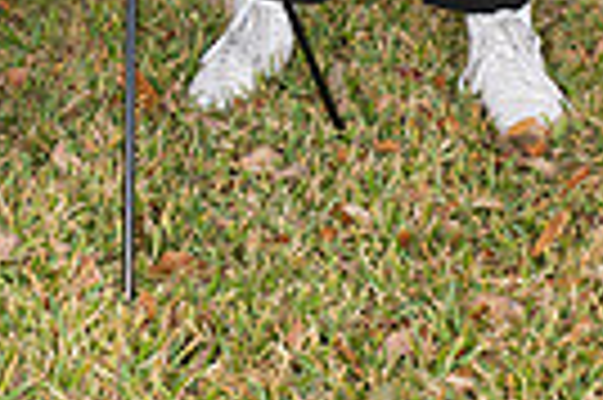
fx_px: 2693
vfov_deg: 7.8
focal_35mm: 161
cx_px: 144
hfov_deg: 12.7
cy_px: -580
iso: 250
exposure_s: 1/250
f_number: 7.1
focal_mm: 48
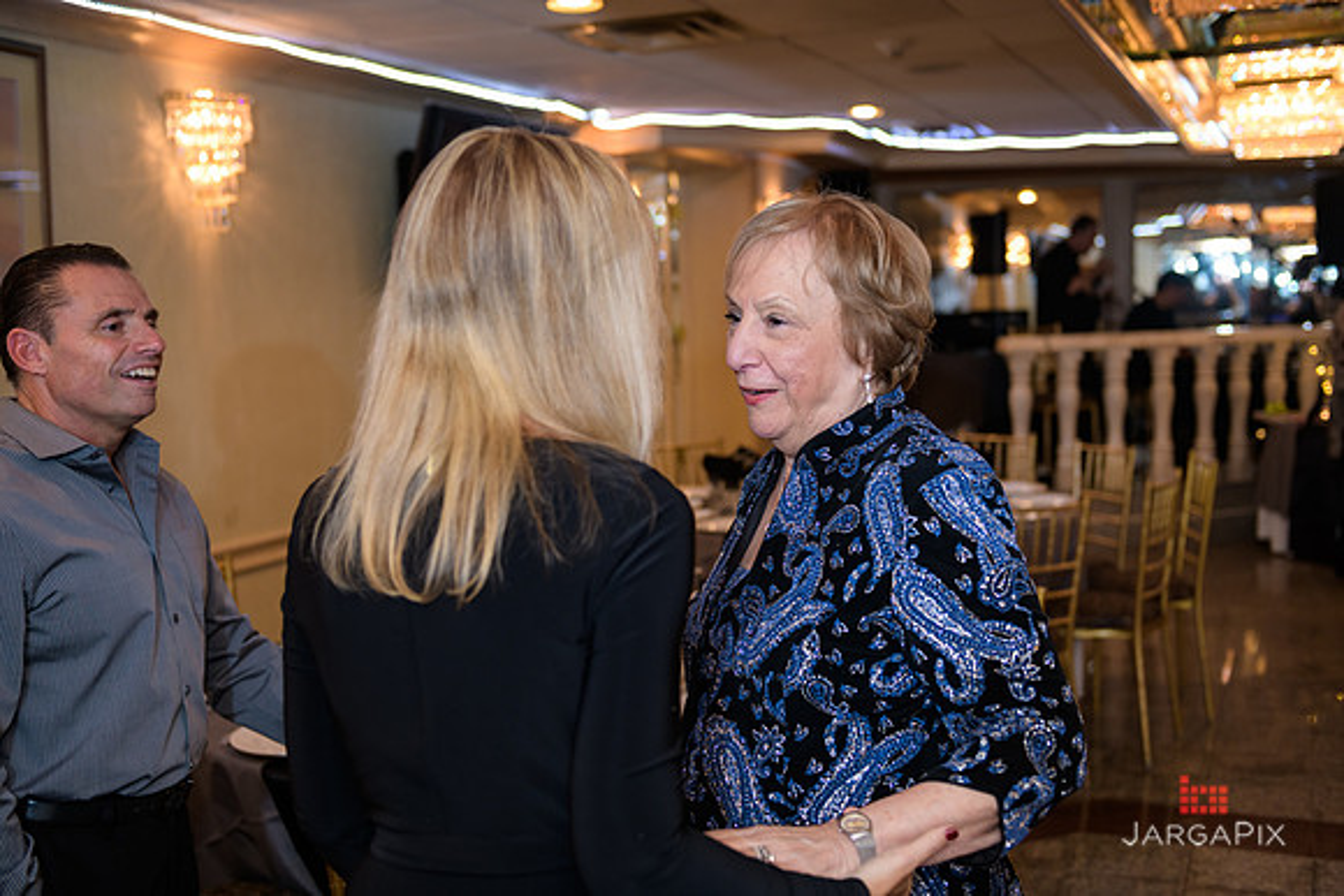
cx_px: 672
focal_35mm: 40
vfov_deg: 33.4
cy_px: 448
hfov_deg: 48.4
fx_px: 1494
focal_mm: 40
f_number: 3.2
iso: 800
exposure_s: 1/125
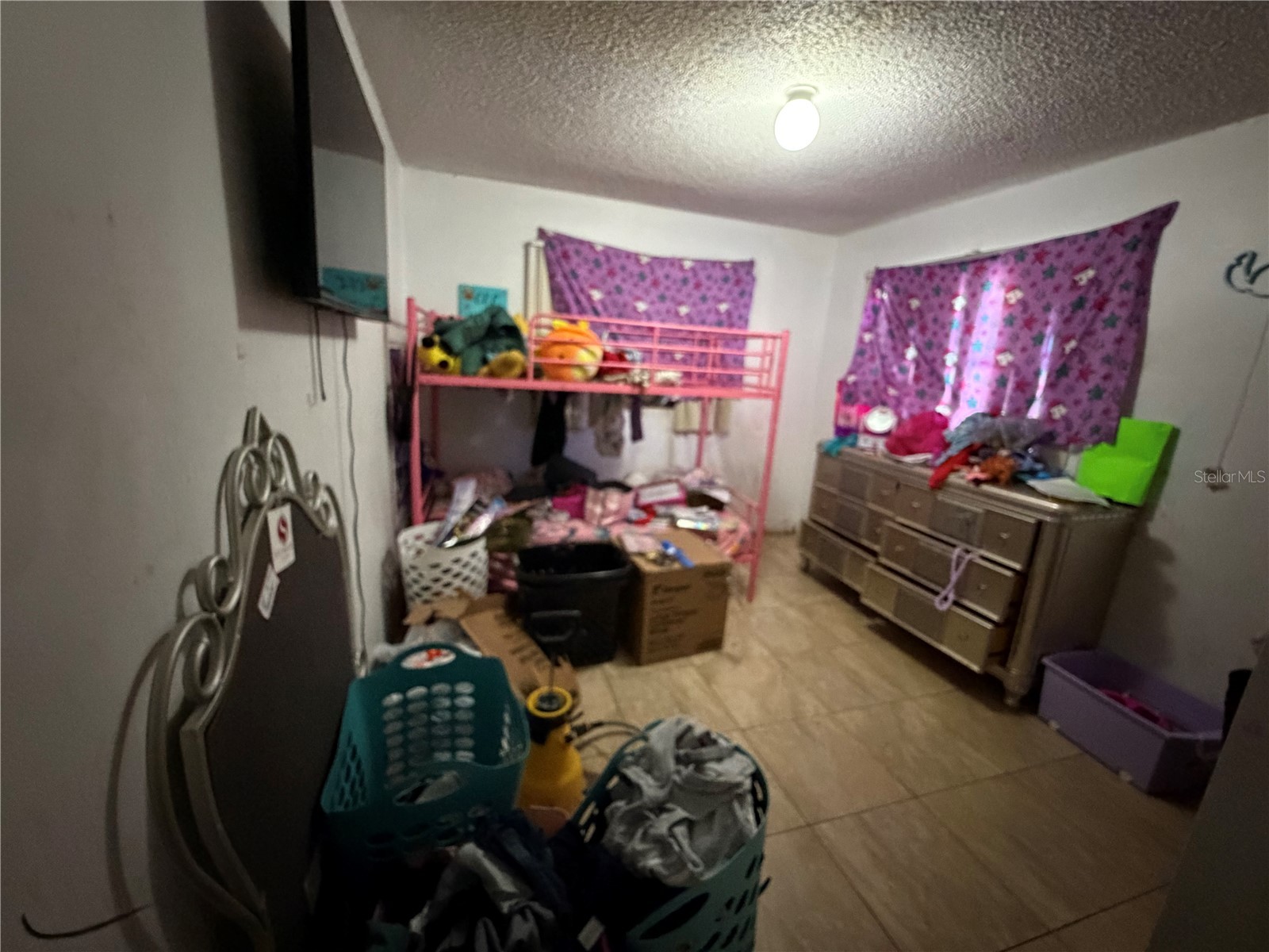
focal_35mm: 14
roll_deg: -3.9
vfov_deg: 85.7
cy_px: 476
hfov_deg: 102.1
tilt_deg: -13.2
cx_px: 634
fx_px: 513
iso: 1000
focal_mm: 2.22
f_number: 2.2
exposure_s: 1/40
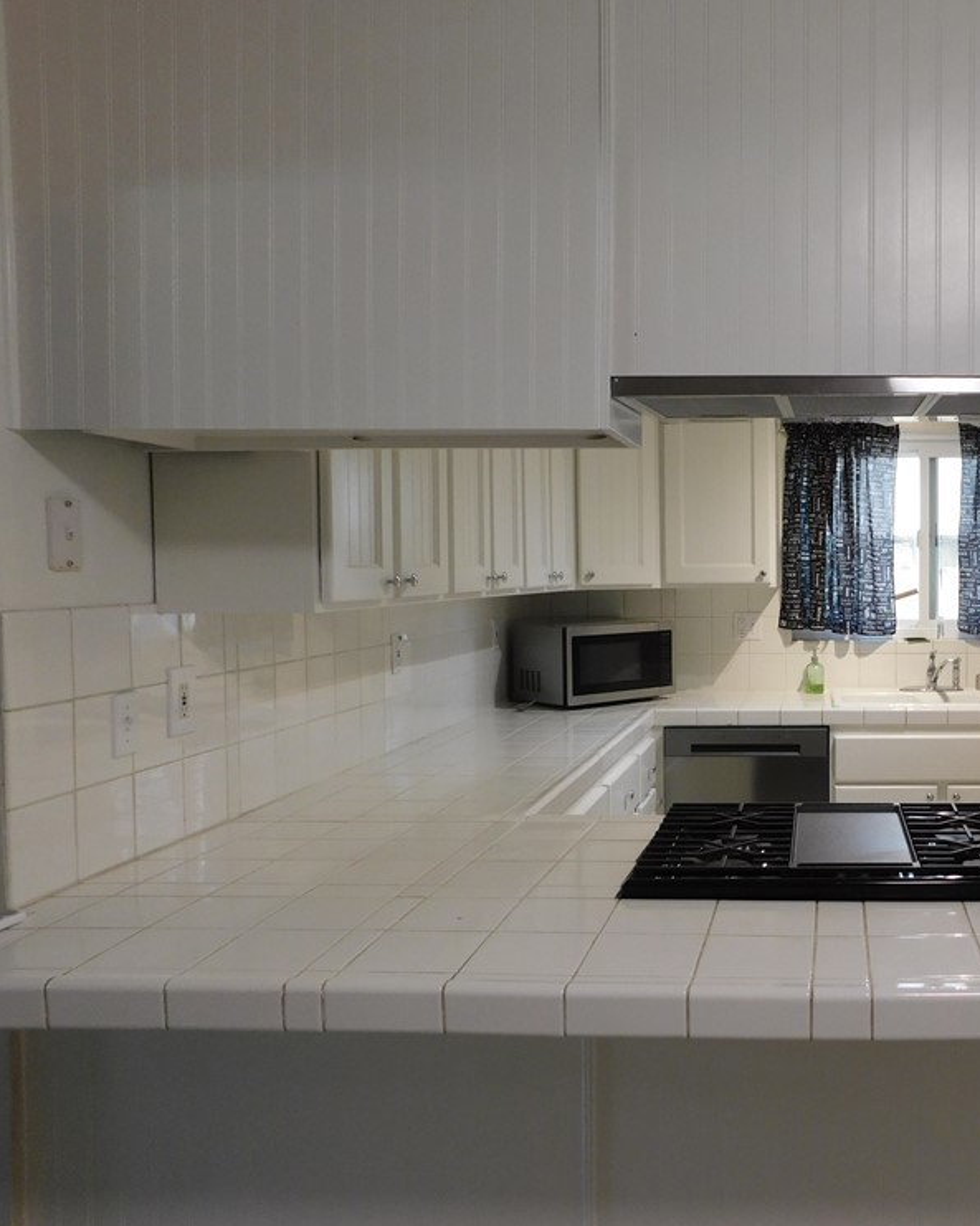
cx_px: 818
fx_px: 1125
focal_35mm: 31
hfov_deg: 44.2
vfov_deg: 57.2
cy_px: 608
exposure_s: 1/30
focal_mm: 4
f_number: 3
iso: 180
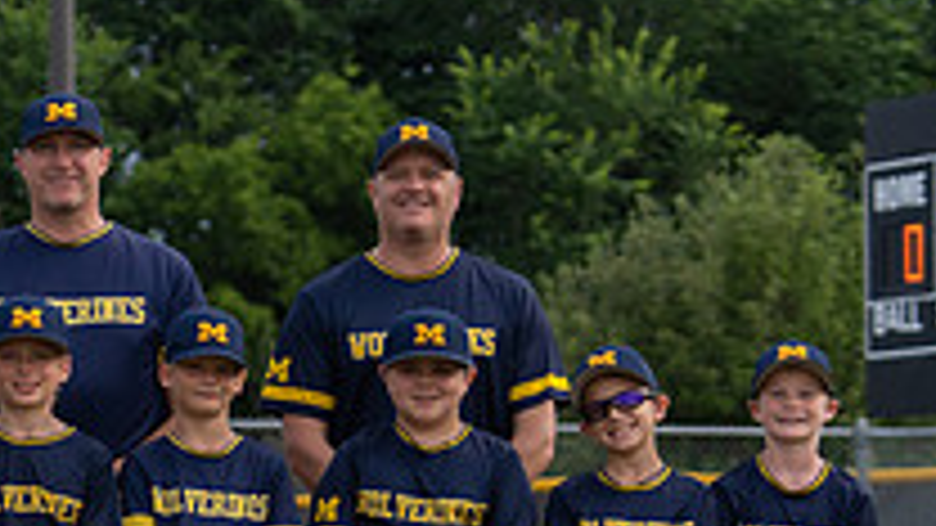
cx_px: -428
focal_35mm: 245
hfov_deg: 8.6
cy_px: 621
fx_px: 6081
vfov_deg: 4.9
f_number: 3.5
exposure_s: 1/320
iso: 200
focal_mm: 70
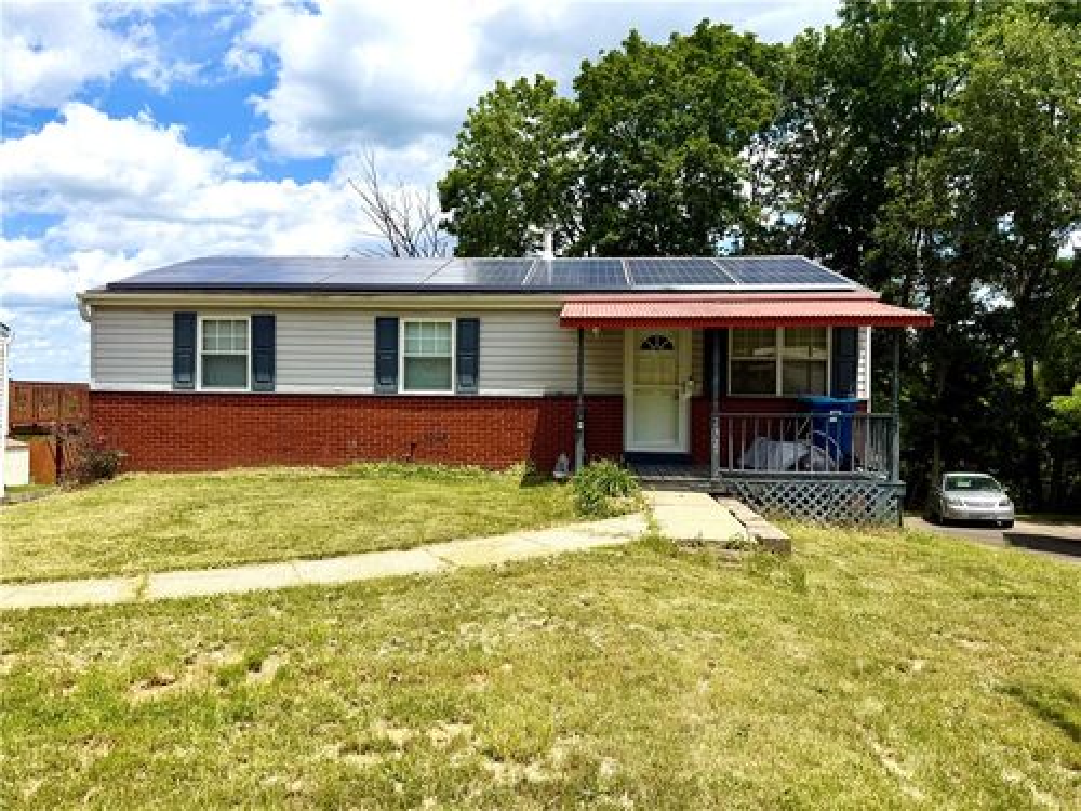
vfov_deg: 56.8
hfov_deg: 71.6
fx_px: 749
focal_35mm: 24
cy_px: 406
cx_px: 540
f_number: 1.78
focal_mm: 6.76
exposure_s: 1/5714
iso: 80
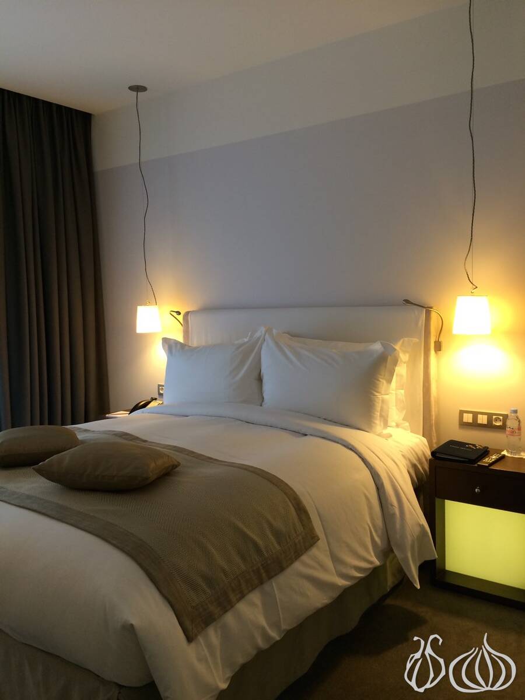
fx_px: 586
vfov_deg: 61.7
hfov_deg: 48.2
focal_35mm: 29
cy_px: 350
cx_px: 262
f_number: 2.2
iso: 80
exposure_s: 1/30
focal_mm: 4.15
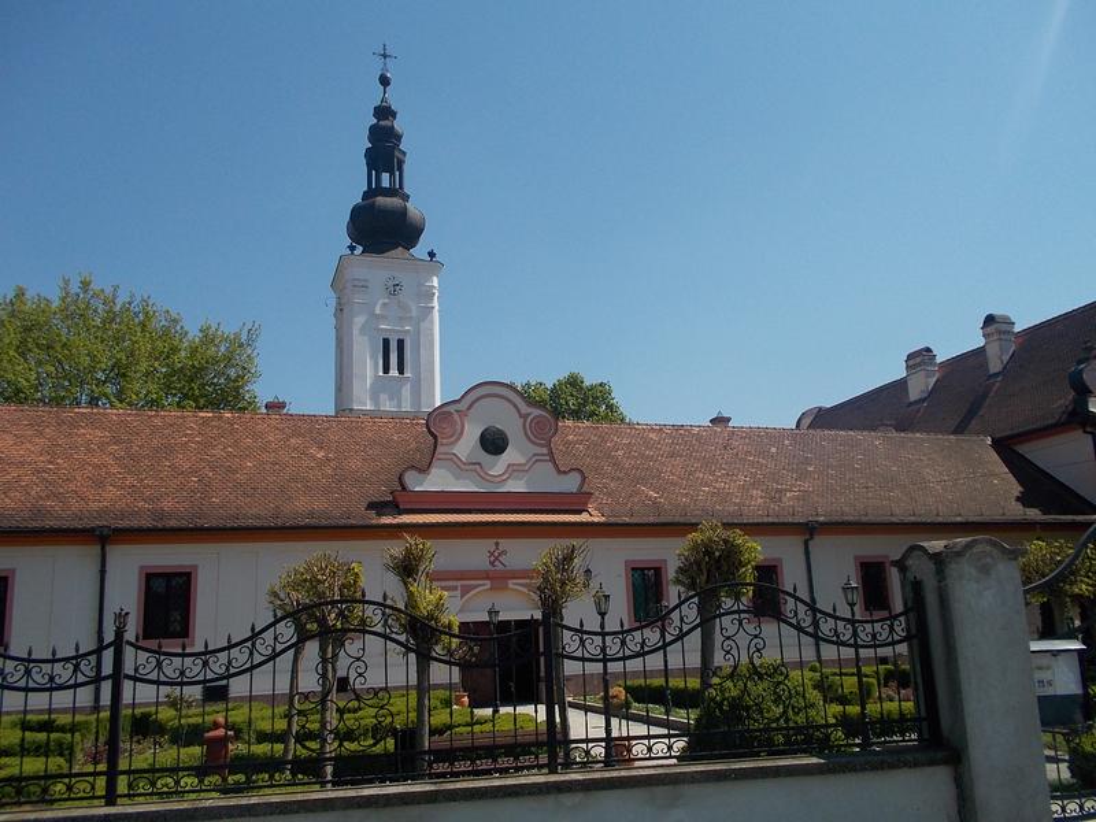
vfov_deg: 48.2
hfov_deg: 61.7
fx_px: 918
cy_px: 411
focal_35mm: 29
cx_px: 548
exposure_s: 1/1000
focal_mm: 4.1
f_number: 3.3
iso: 80
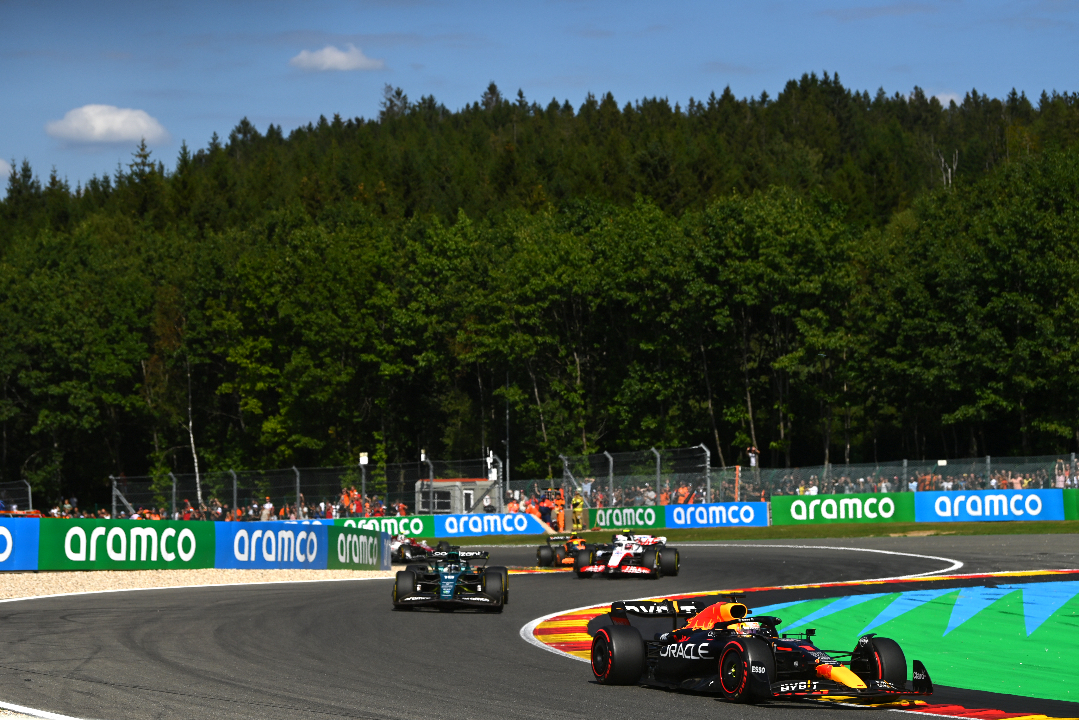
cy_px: 360
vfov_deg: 12.5
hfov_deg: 18.6
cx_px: 540
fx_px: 3297
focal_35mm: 110
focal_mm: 110
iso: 100
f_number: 5
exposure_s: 1/3200
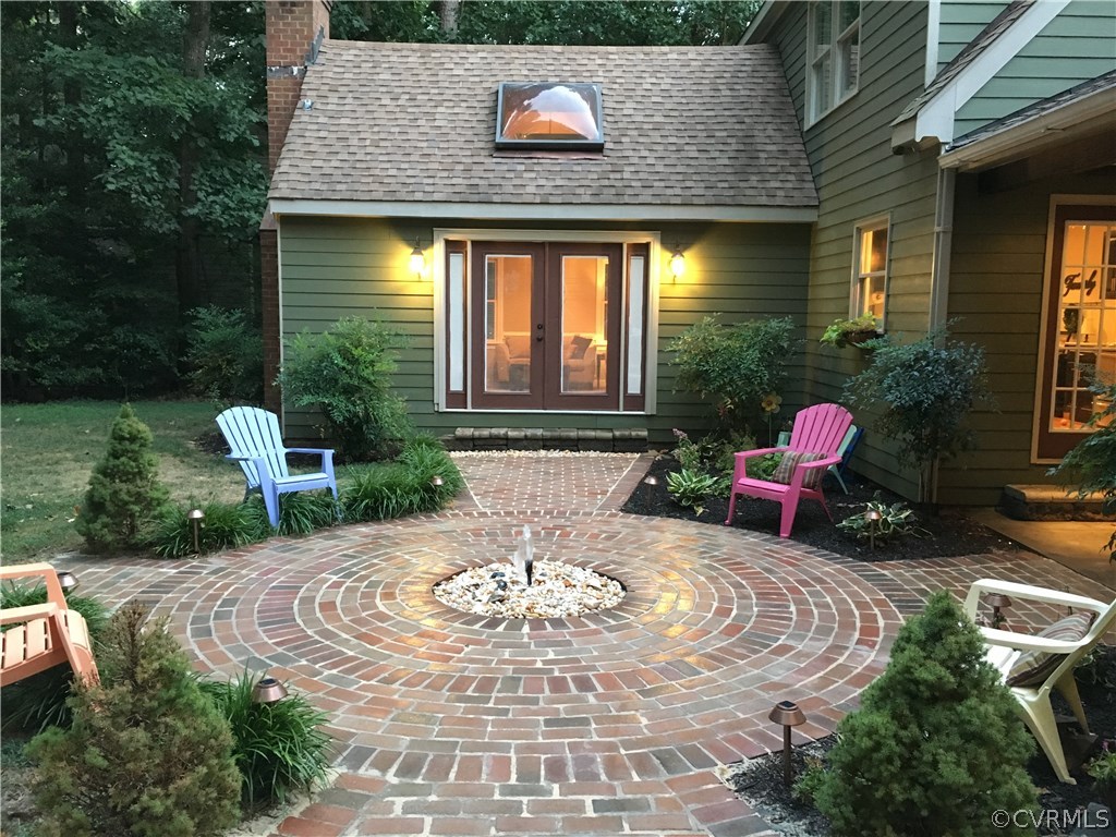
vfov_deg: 48.2
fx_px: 935
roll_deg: -0.8
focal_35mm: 29
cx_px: 558
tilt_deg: -5.6
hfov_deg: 61.7
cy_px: 418
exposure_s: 1/15
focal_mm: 4.15
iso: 200
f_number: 2.2
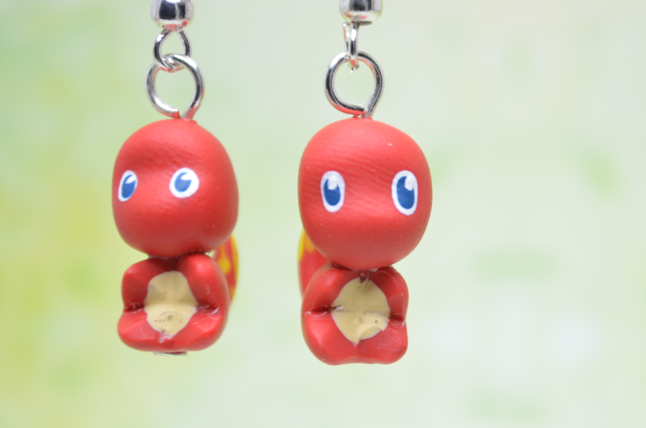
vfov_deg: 10.9
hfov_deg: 16.4
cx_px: 478
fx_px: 2234
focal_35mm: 125
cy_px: 210
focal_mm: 55
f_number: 5.6
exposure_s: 1/25
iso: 100
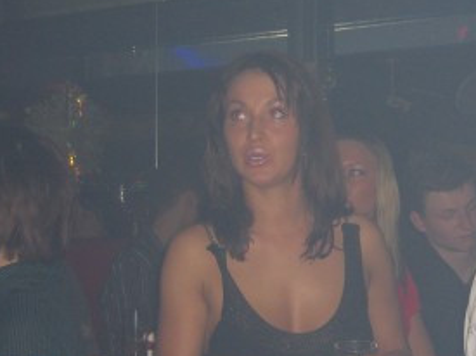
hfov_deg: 23.2
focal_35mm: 83
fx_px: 1141
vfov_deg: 17.7
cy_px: 240
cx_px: 391
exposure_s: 1/60
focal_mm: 7.9
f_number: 2.8
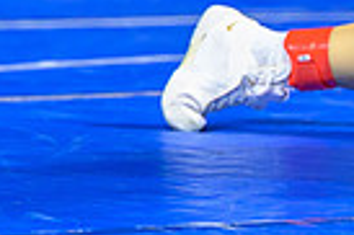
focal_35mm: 621
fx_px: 6099
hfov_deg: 3.3
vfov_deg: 2.2
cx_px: 678
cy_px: -134
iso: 3200
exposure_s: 1/800
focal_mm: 99
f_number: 2.8
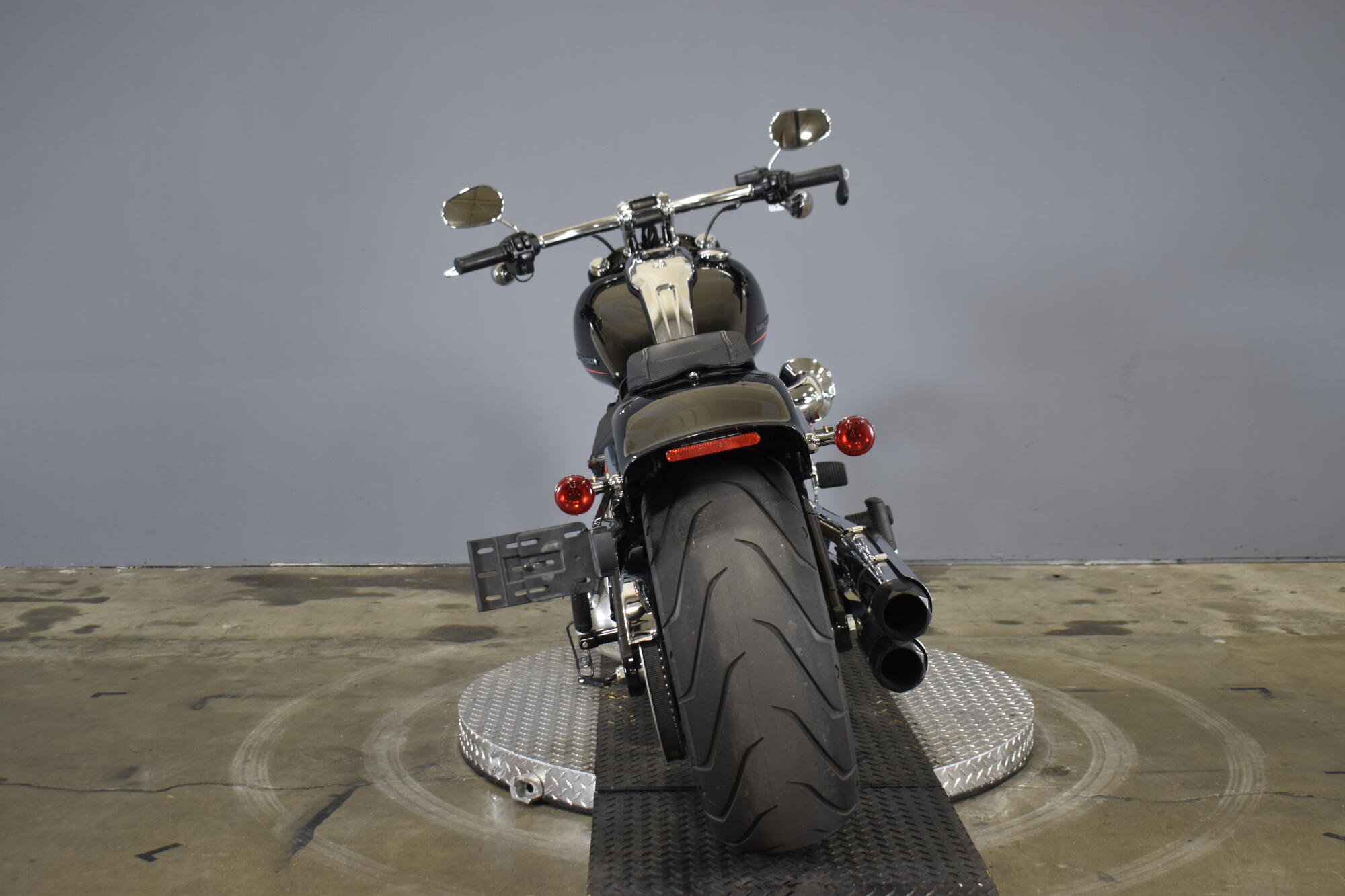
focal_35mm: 44
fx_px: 1625
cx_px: 672
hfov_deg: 45.0
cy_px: 448
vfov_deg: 30.8
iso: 400
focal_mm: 29
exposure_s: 1/25
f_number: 4.2
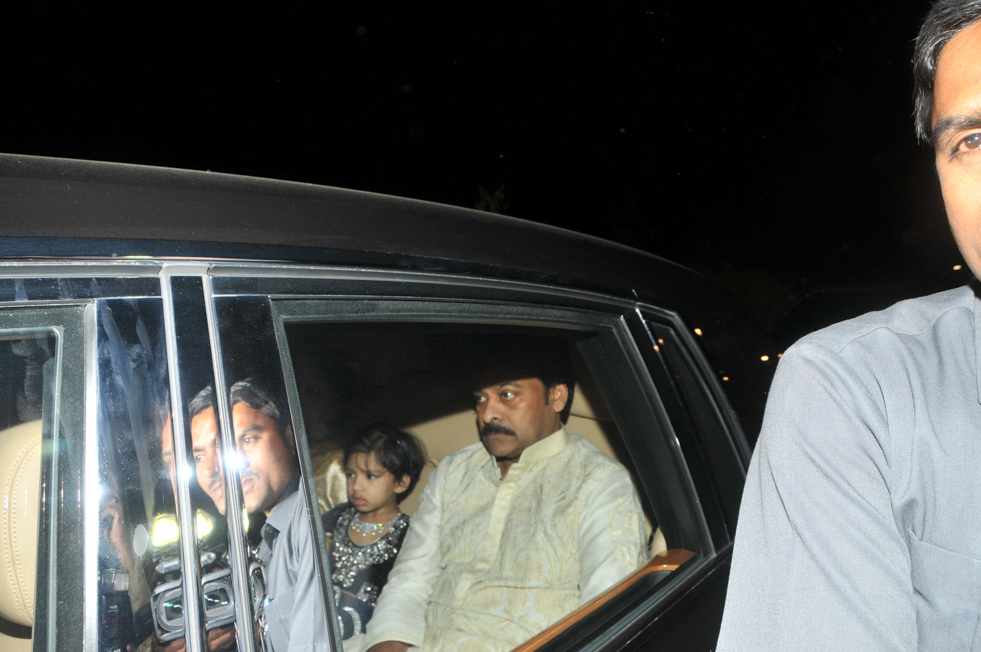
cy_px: 326
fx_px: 735
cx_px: 490
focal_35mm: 27
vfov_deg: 47.8
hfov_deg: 67.4
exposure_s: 1/125
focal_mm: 18
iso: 200
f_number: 7.1
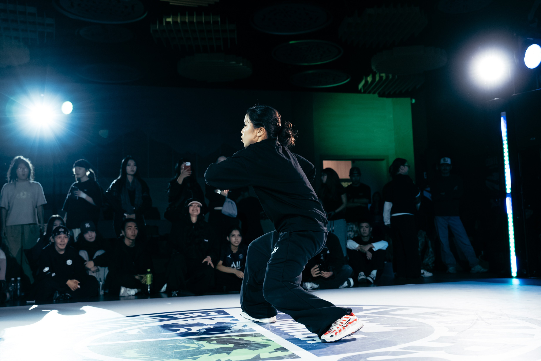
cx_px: 301
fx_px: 616
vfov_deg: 32.6
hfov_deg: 47.3
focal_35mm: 41
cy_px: 181
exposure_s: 1/800
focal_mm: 35
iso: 3200
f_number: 2.8
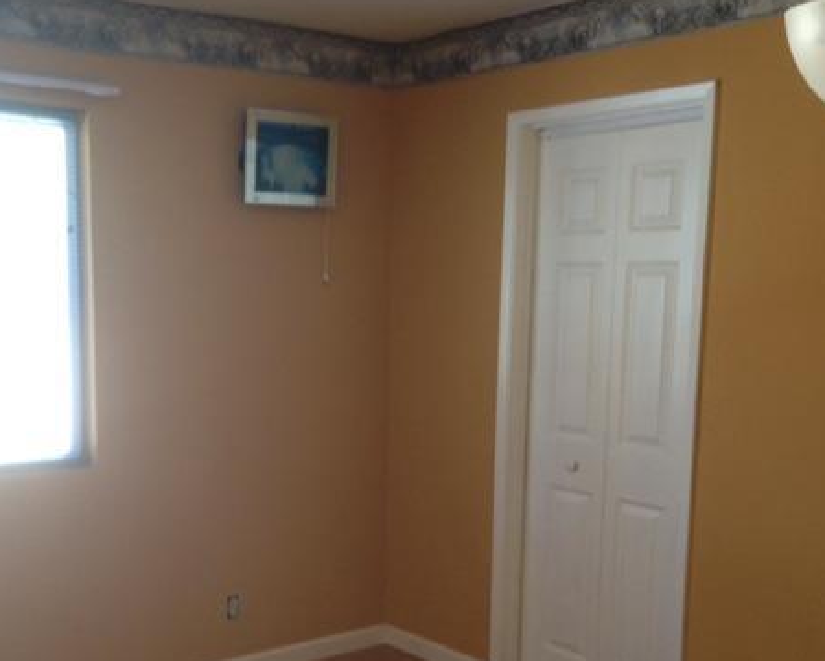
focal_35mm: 46
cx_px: 291
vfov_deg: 32.6
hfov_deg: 39.9
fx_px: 1124
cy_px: 431
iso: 80
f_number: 2.4
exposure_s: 1/20
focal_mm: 4.12
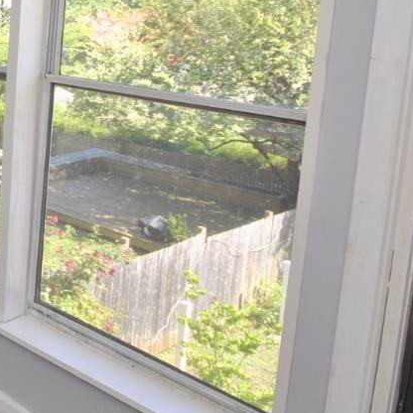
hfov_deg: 25.4
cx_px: -238
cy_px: 59
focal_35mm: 46
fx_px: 621
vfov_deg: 35.1
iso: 180
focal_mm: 10
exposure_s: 1/125
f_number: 5.6
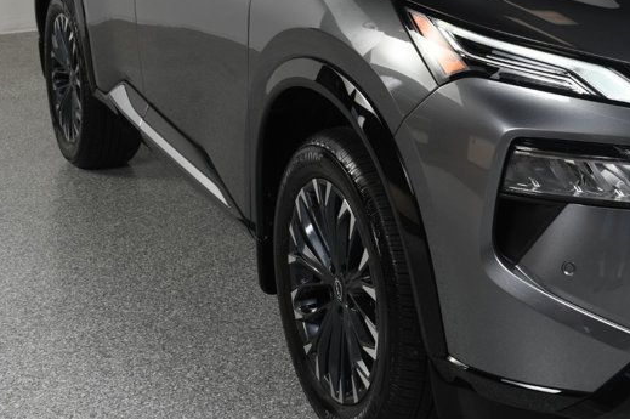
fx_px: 1346
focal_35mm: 77
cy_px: 86
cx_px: 516
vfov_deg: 17.5
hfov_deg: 25.8
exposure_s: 1/160
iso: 100
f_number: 10
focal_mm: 26
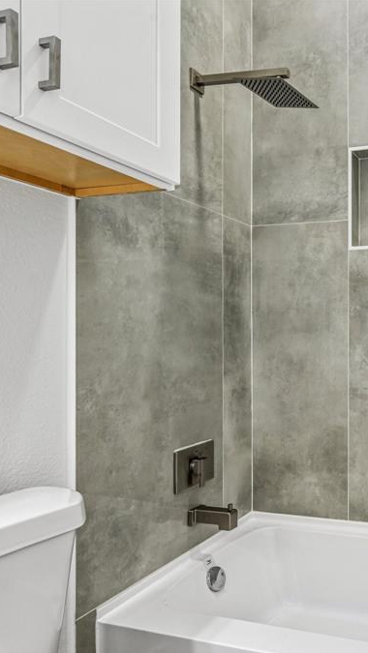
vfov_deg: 69.8
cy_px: 328
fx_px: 468
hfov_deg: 36.3
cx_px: 406
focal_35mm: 27
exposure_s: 1/15
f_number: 8
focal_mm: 17
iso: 400
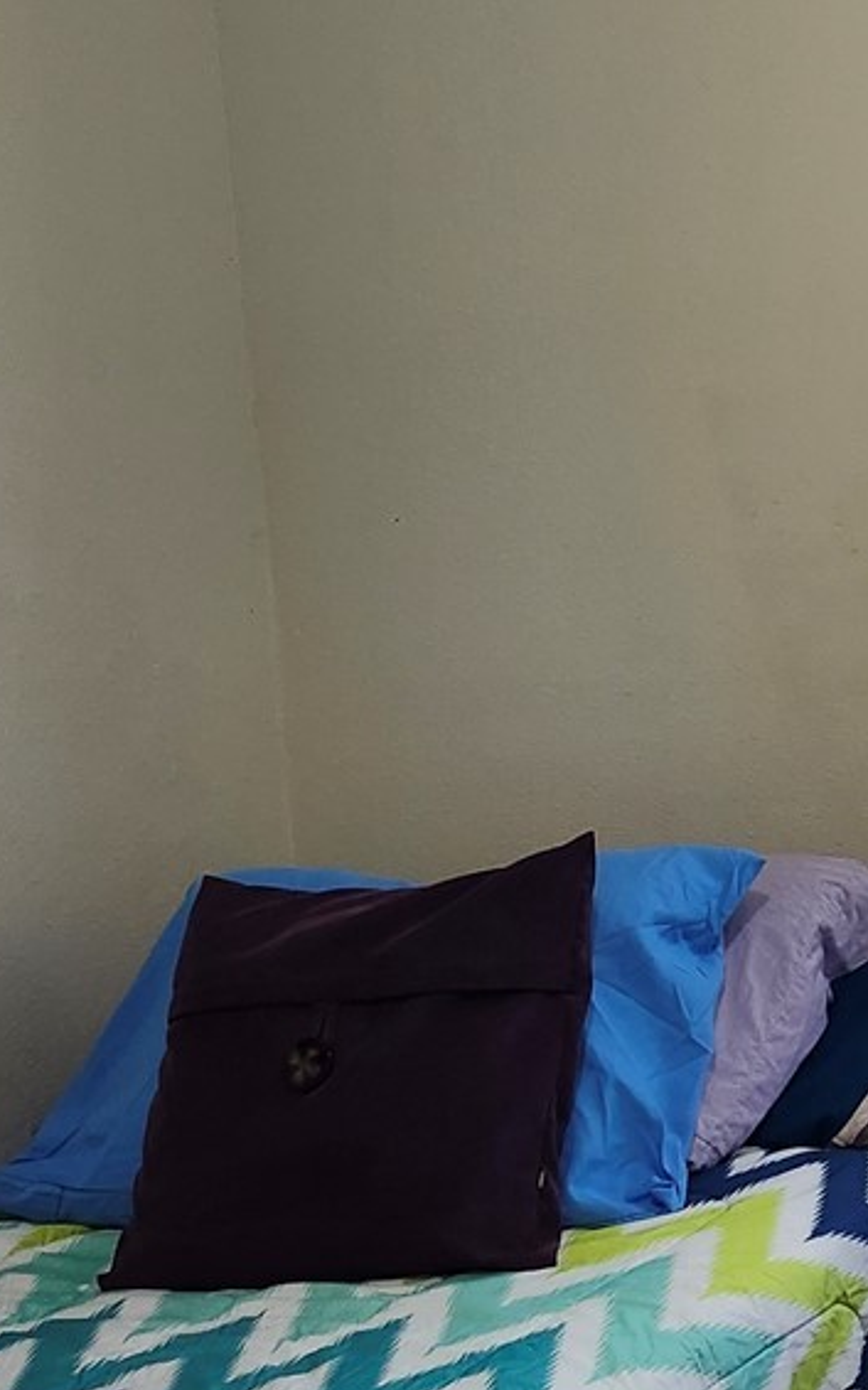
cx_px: 1382
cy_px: 566
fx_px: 2612
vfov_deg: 29.7
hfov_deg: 16.7
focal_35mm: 69
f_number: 1.8
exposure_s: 1/120
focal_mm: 5.54
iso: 320
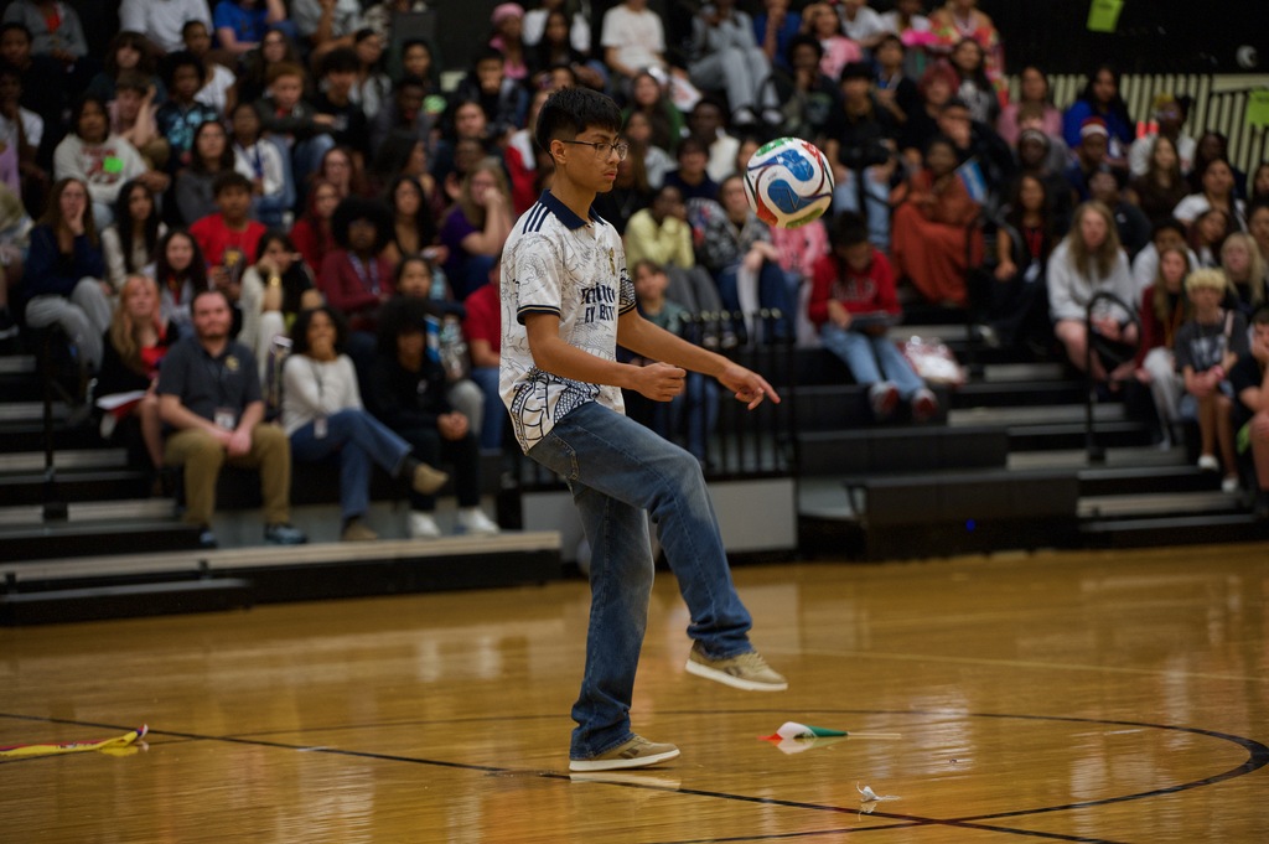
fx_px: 4086
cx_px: 634
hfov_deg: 17.7
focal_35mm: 116
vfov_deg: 11.8
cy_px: 422
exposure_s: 1/320
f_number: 2.8
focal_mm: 116
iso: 2500
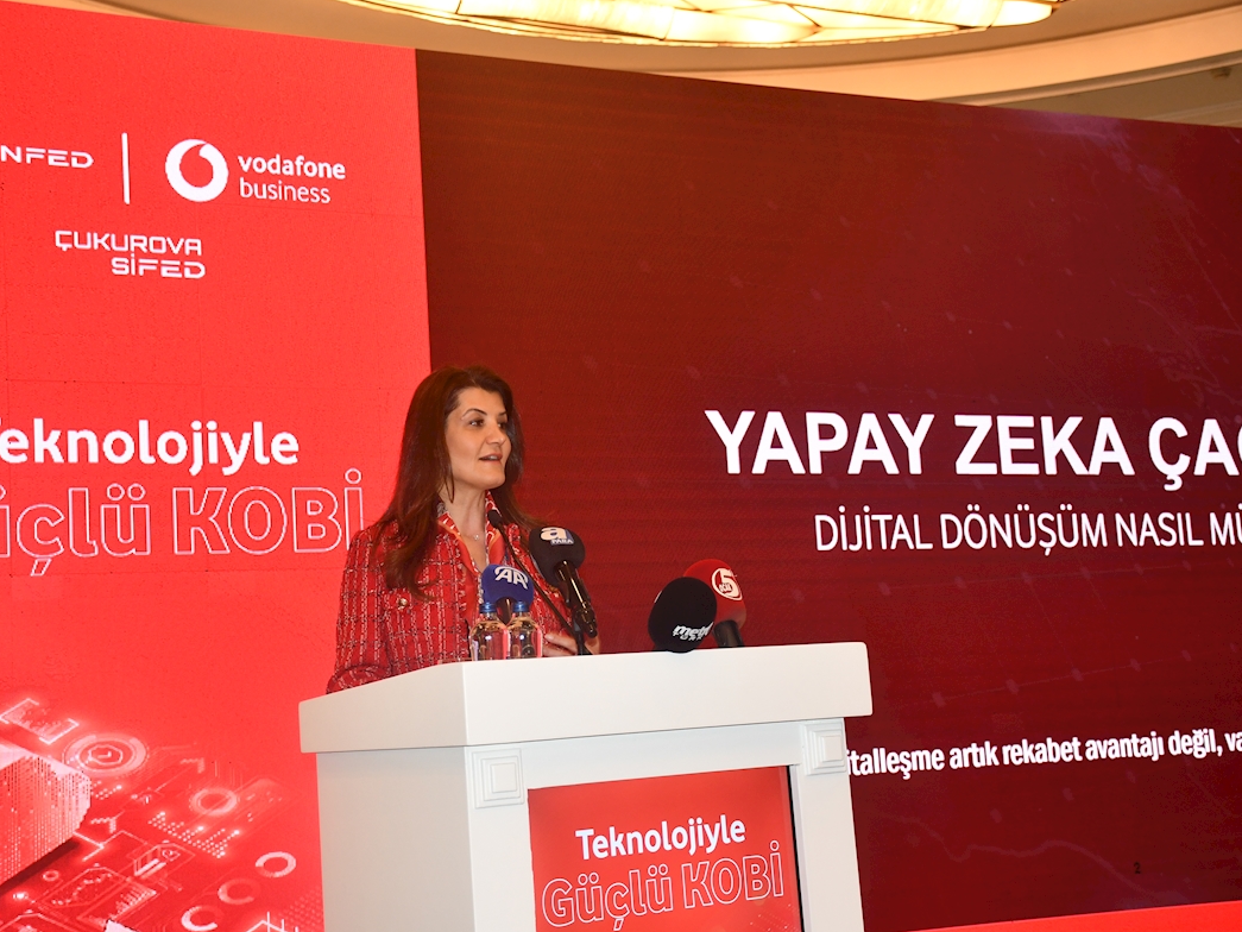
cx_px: 548
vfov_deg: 27.5
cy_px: 460
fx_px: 1902
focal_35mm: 53
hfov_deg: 36.1
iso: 1000
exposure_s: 1/60
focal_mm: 32
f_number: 4
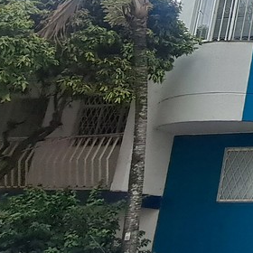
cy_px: 12
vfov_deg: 27.7
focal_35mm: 59
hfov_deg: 20.2
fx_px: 488
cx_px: 464
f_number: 2.2
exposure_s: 1/1799
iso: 50
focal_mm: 1.74
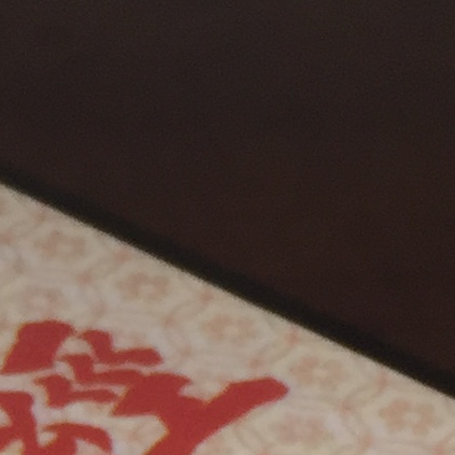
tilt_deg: -46.3
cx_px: -85
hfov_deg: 8.7
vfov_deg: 8.1
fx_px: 2944
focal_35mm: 198
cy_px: 1127
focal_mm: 4.15
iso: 32
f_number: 2.2
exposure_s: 1/83
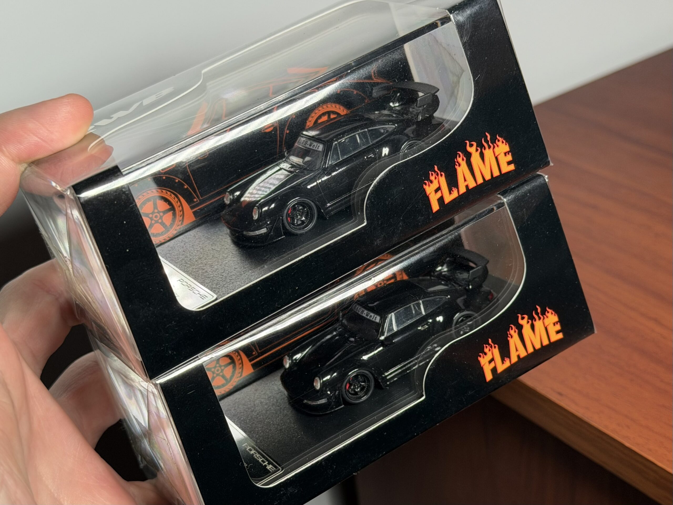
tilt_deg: -28.6
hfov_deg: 39.7
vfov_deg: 30.3
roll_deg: +20.3
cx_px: 336
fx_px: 933
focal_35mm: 48
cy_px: 252
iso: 80
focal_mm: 6.76
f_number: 1.78
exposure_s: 1/121
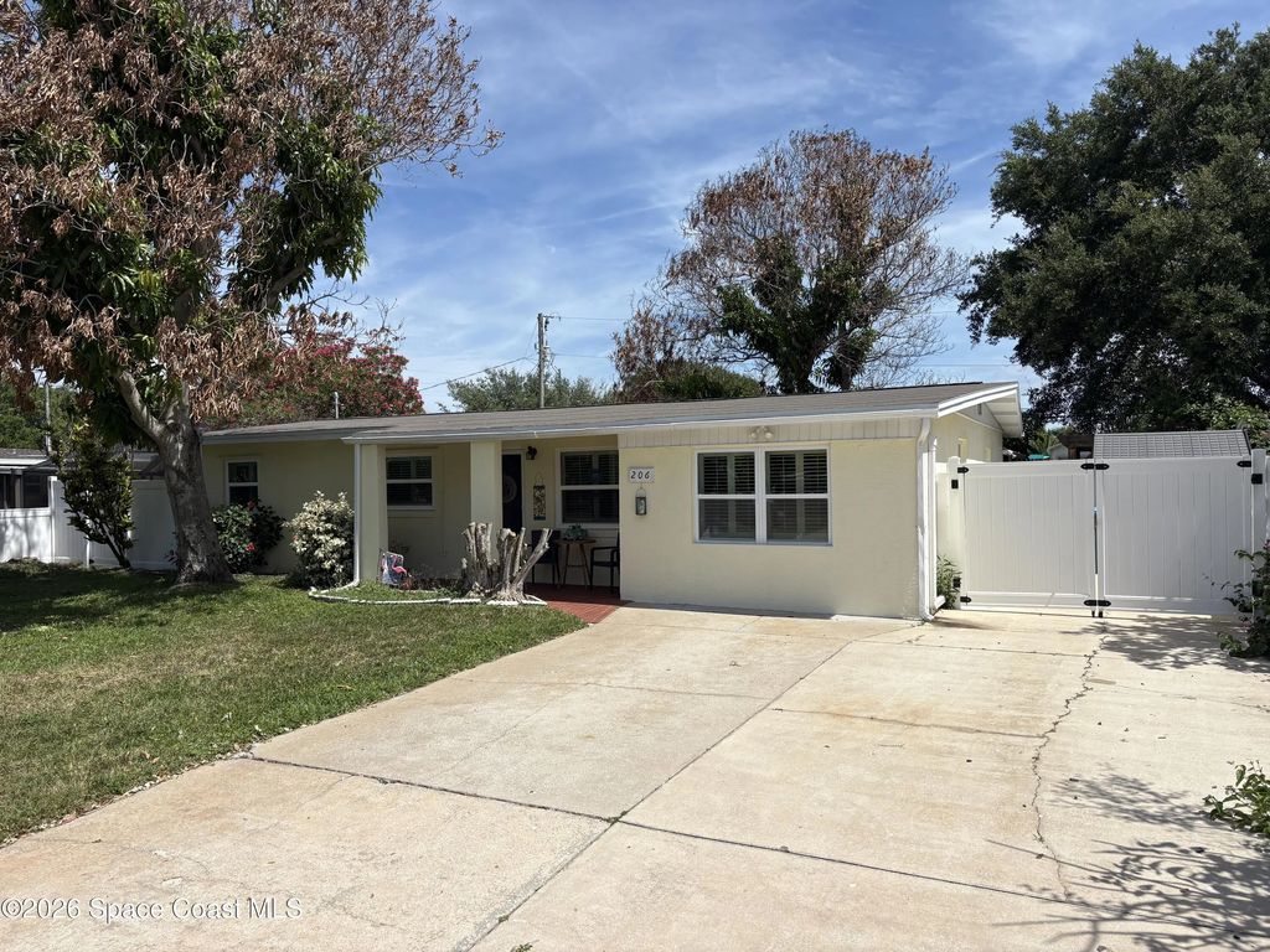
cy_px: 476
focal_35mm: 26
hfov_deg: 67.3
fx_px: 954
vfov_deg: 53.1
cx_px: 635
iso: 50
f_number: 1.6
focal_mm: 5.96
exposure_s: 1/6329
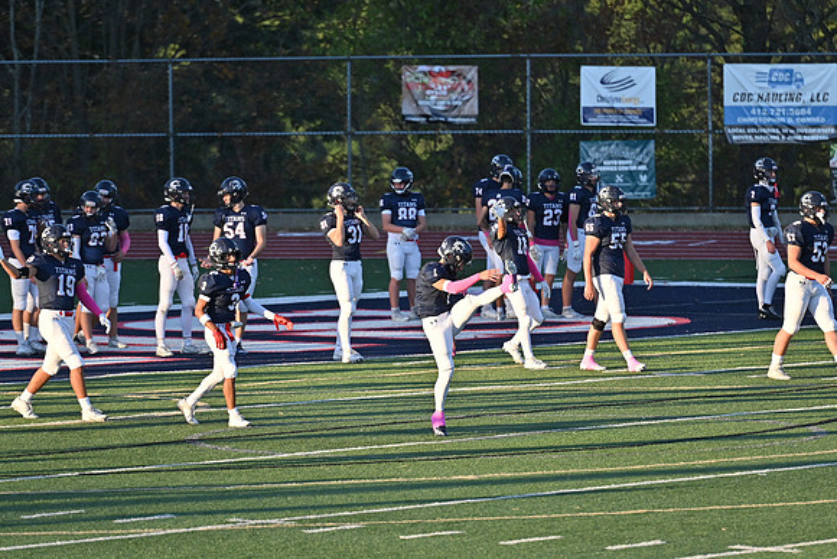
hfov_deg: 6.9
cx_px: 418
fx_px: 6976
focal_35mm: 300
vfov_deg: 4.6
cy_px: 280
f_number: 4
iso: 180
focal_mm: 200
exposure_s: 1/1000
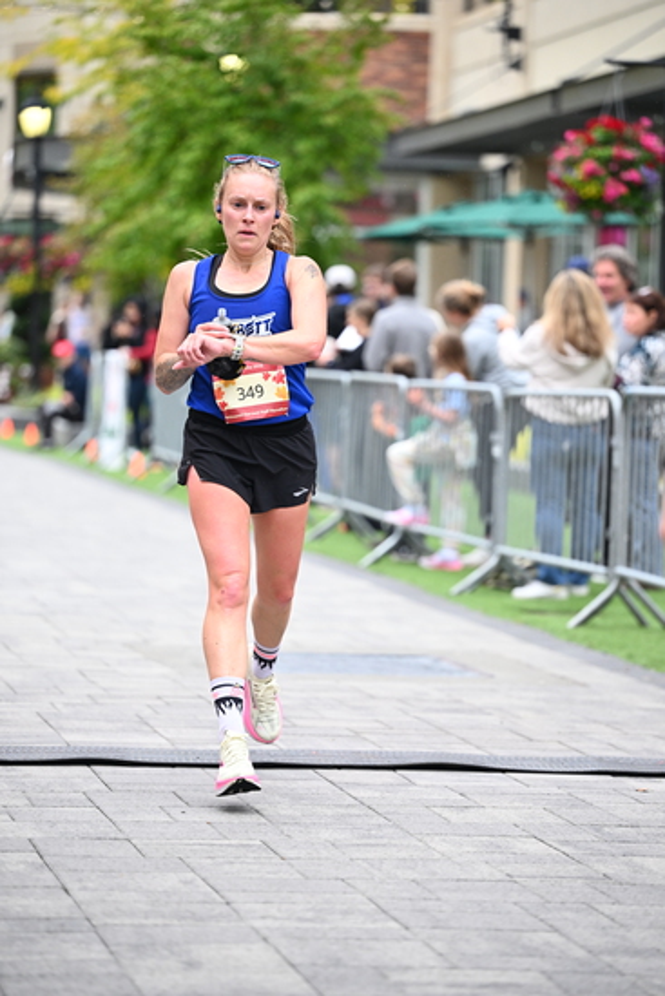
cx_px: 332
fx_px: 3600
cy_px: 498
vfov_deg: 15.8
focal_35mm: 130
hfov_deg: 10.6
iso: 1250
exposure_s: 1/1600
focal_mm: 130
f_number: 2.8
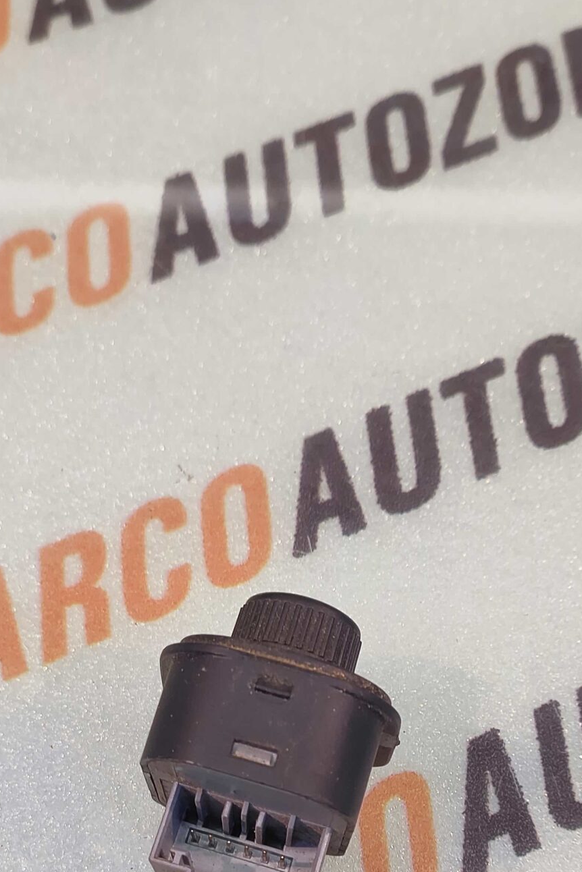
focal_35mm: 35
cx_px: 265
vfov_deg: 51.8
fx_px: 848
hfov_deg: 37.8
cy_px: 667
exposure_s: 1/33
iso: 137
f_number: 1.79
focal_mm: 4.74
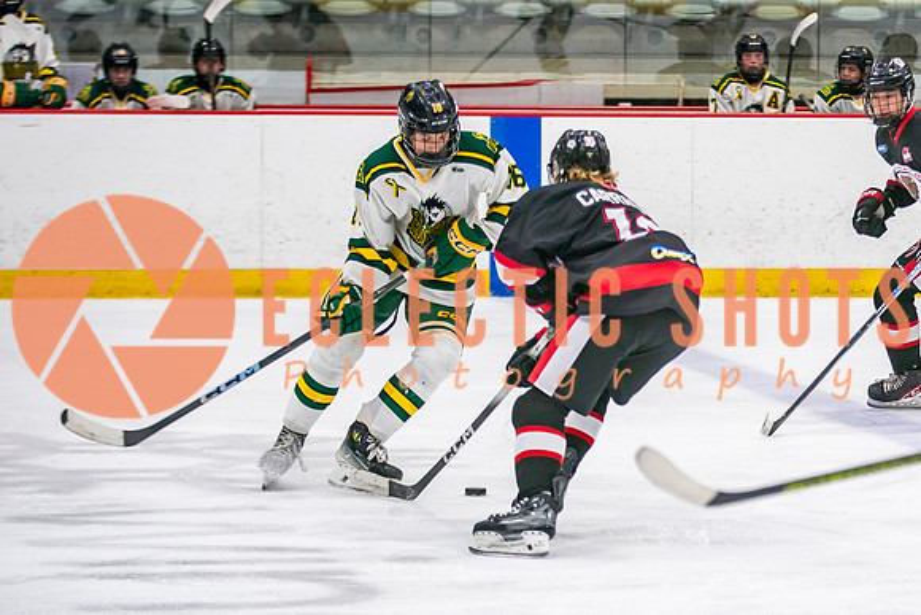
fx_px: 5285
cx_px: 780
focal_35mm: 207
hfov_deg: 9.9
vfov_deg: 6.7
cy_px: 322
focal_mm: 110
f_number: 2.8
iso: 800
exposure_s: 1/640
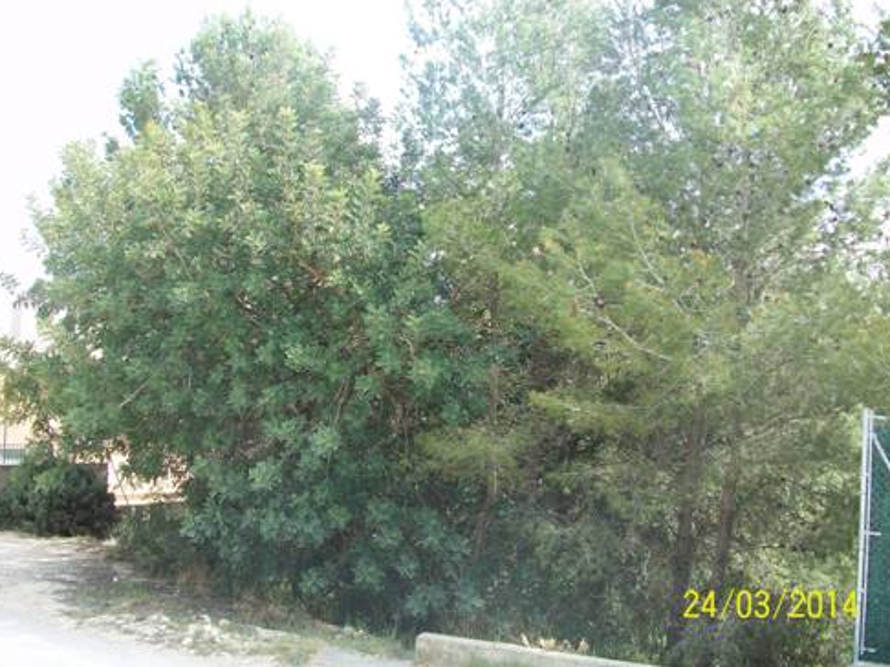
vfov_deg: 40.7
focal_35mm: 35
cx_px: 447
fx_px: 899
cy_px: 338
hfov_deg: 52.6
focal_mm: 5.7
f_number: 2.8
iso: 80
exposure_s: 1/200
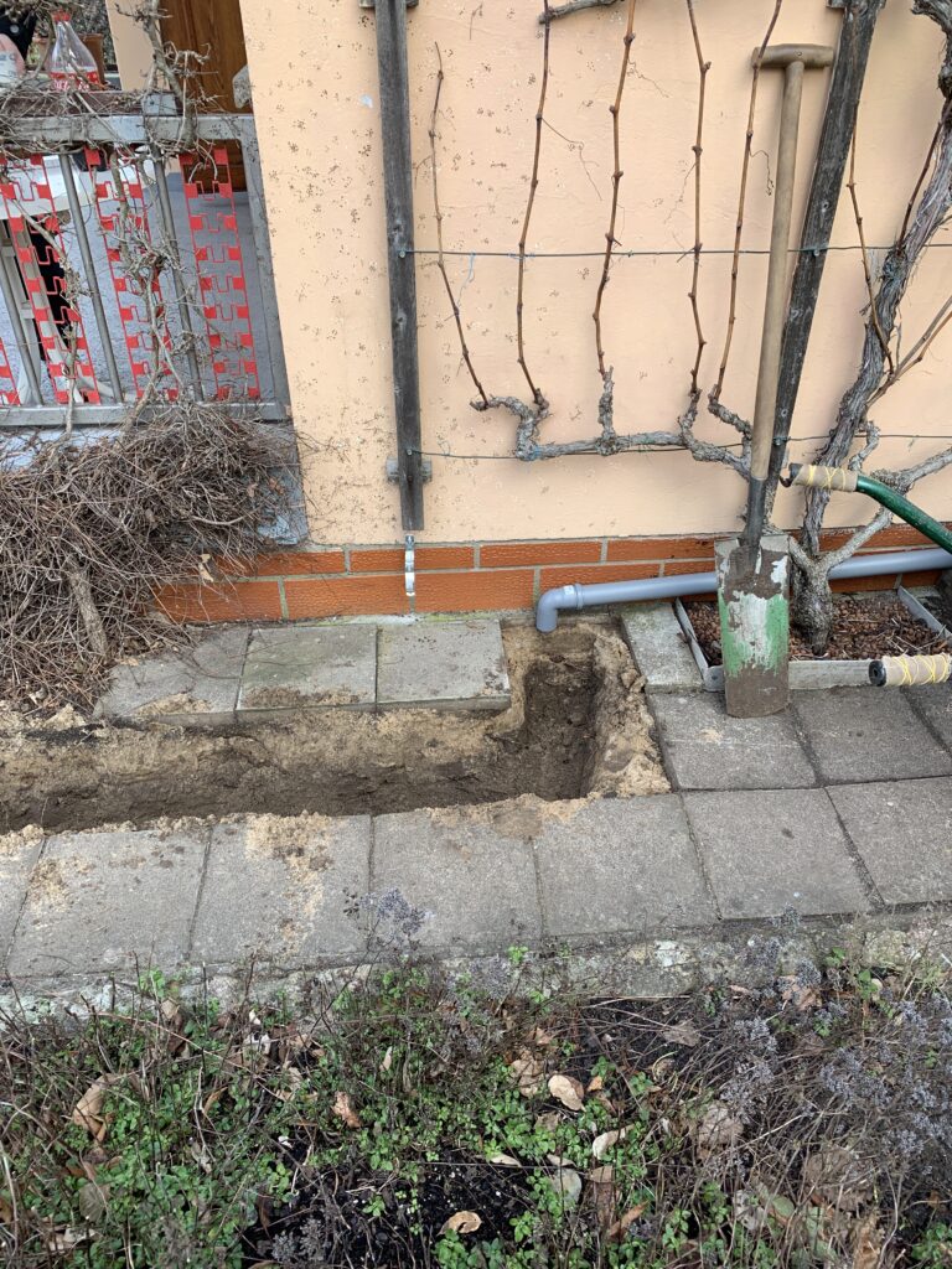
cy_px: 634
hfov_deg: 53.1
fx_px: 953
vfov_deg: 67.3
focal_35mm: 26
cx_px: 476
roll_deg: -0.2
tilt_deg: -36.1
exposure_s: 1/145
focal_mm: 4.25
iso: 25
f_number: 1.8
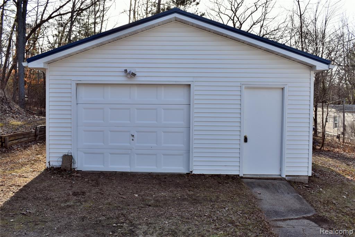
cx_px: 178
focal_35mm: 33
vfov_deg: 39.9
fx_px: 325
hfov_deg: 57.2
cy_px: 118
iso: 220
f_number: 8
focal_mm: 22
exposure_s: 1/250
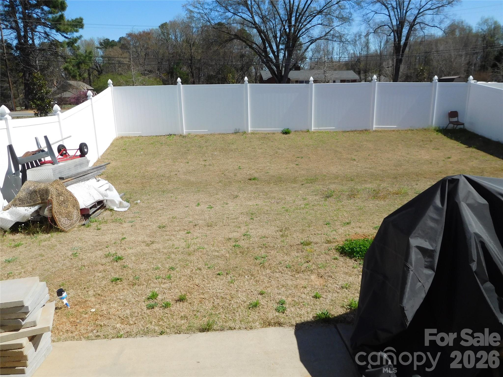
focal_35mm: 25
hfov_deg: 69.4
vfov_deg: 54.9
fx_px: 363
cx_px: 252
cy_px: 188
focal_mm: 4.5
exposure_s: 1/500
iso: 125
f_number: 6.8
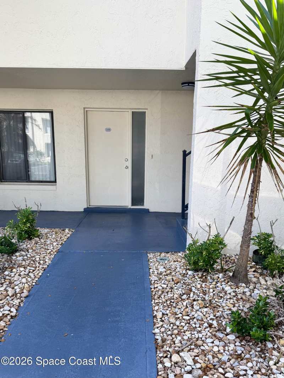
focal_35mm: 24
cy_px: 189
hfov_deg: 56.8
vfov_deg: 71.6
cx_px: 142
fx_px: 262
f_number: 1.78
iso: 80
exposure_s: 1/757
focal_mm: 6.76
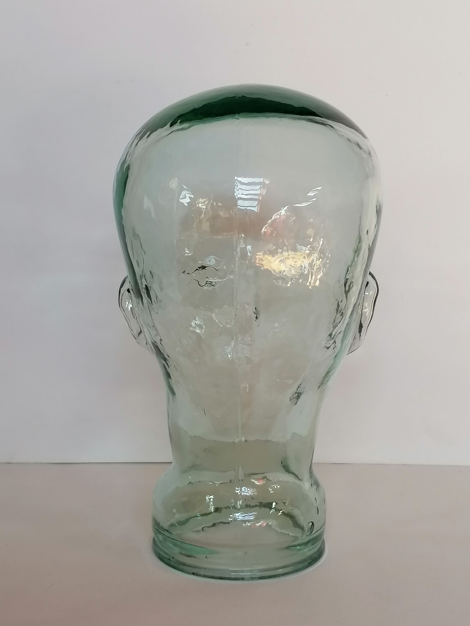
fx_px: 978
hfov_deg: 27.0
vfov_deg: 35.5
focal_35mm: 54
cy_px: 313
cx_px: 235
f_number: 1.8
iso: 80
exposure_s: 1/100
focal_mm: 4.75
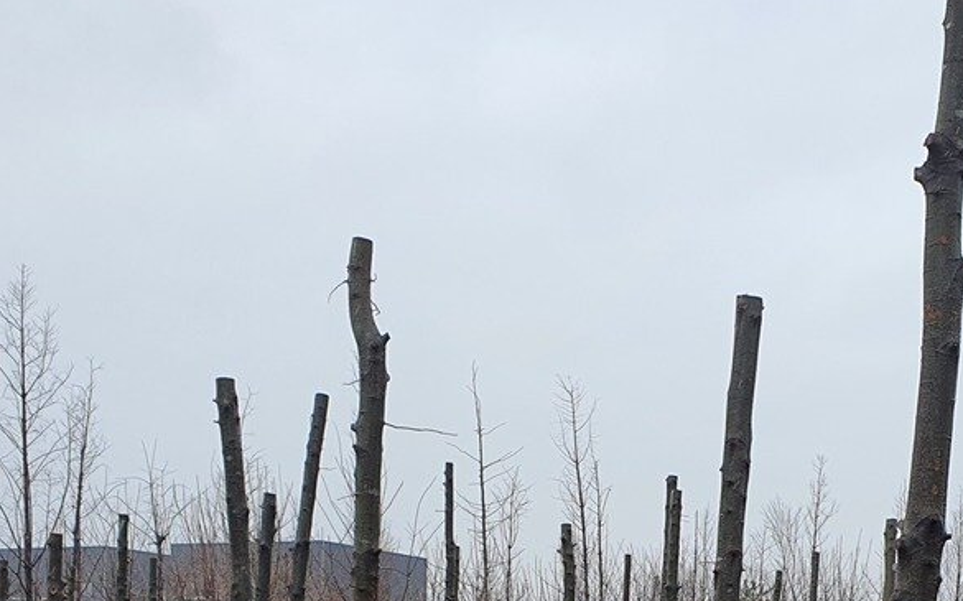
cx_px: 662
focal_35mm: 66
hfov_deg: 30.8
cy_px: 797
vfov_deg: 18.3
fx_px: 1731
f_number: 2.4
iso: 50
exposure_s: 1/600
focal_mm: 4.3
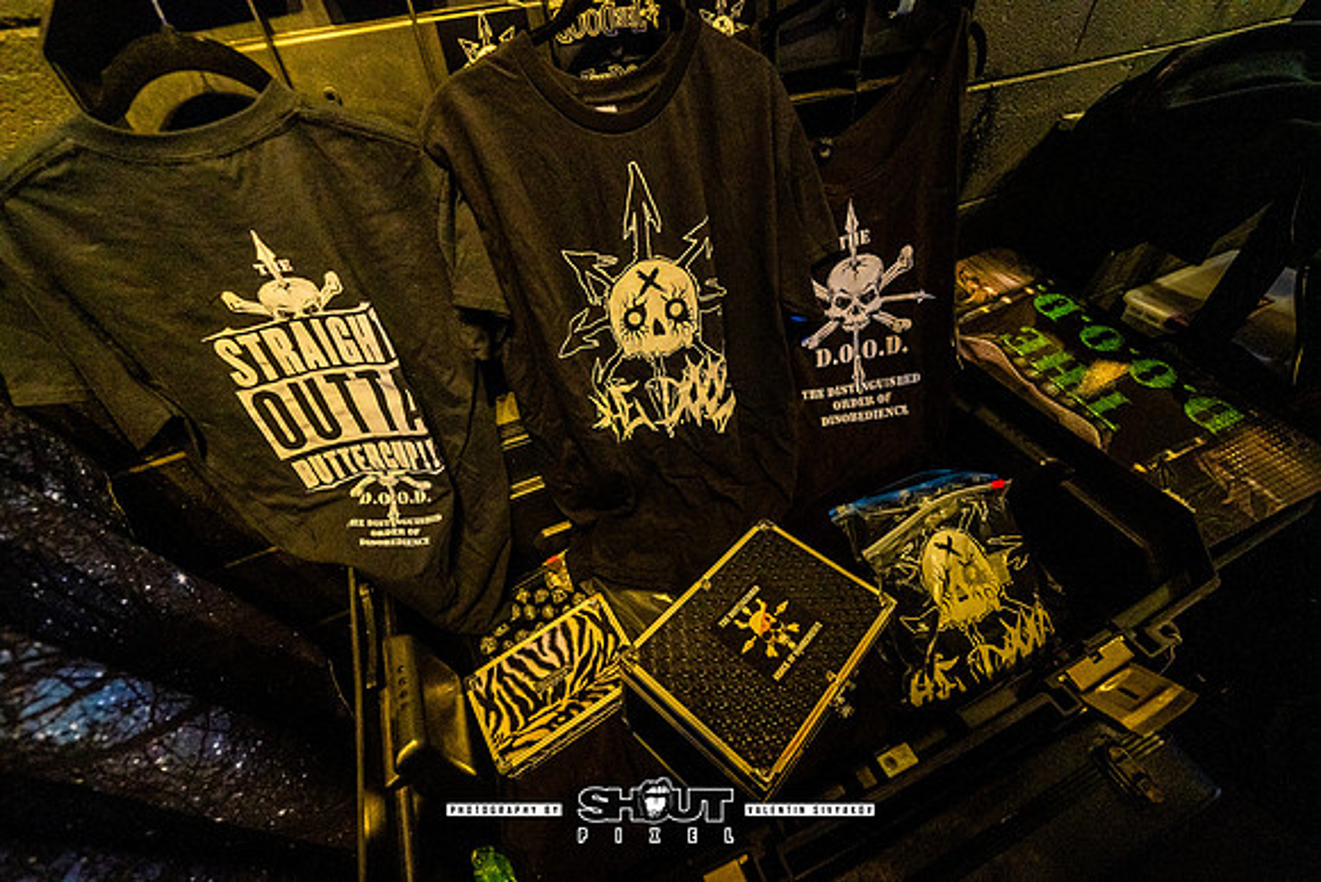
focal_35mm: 14
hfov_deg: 104.2
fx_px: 514
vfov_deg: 81.2
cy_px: 441
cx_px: 660
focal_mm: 14
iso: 3200
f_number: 2.8
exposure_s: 1/200
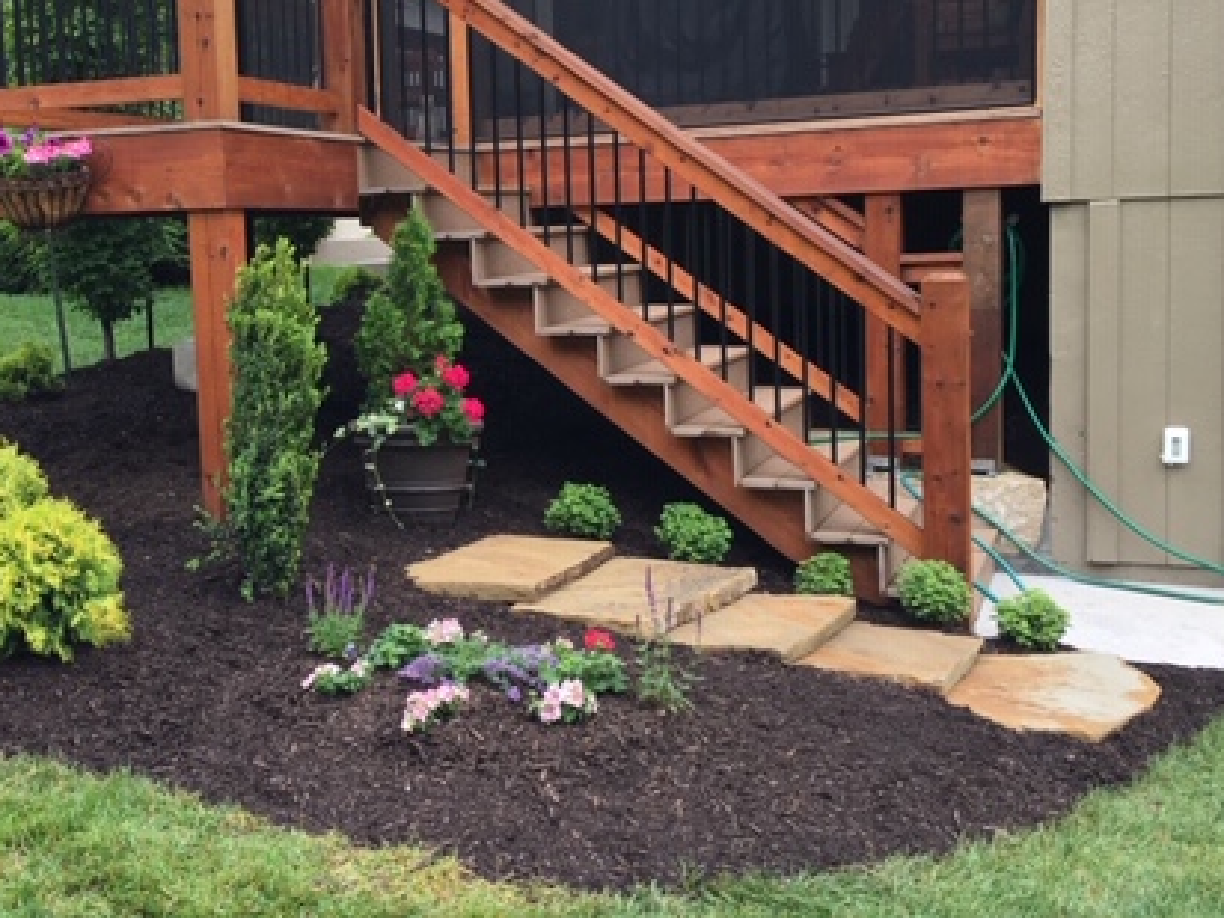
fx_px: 1591
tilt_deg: -4.5
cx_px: 354
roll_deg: +1.2
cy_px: 368
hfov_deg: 41.2
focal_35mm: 45
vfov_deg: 32.1
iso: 25
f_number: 2.2
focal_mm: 4.15
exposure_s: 1/330
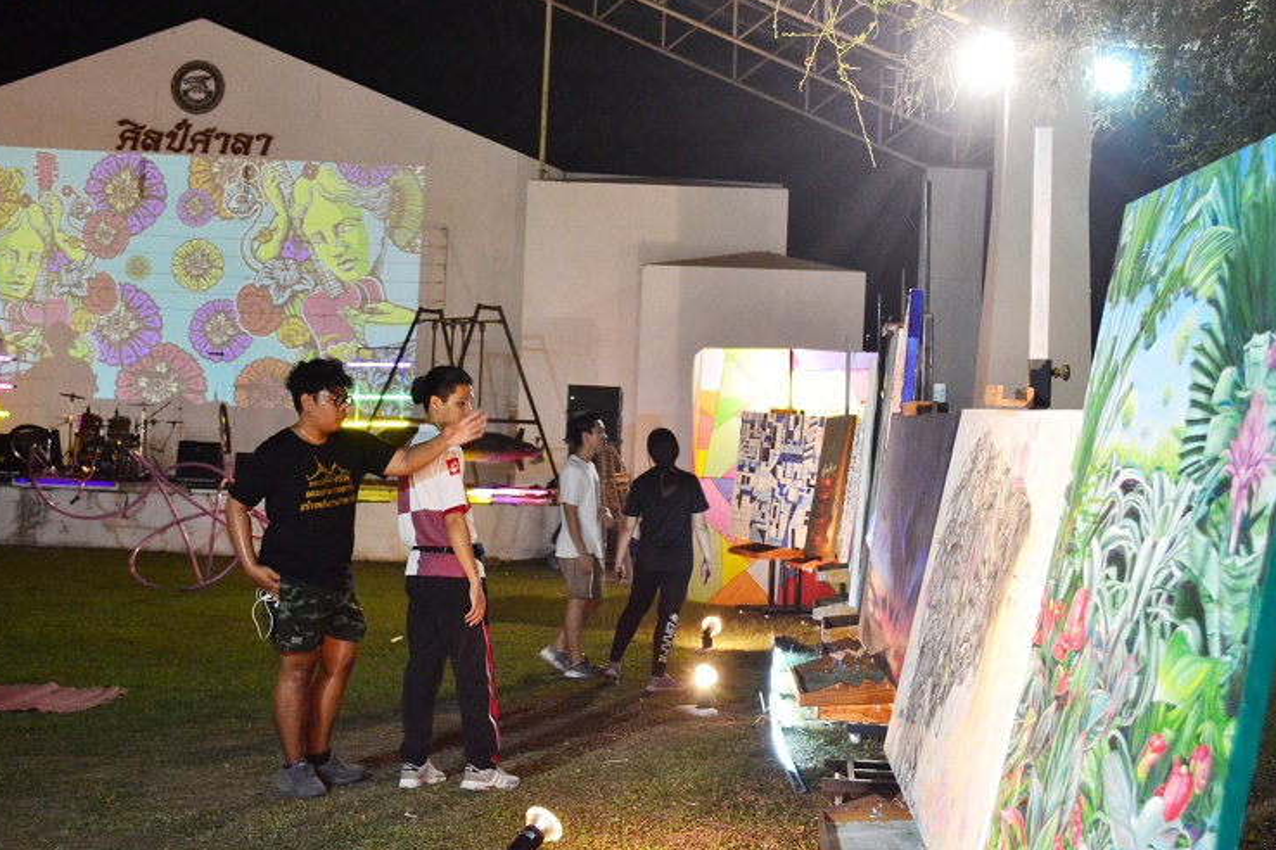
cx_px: 640
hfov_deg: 38.2
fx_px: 1843
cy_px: 441
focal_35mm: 52
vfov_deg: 26.0
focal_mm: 32
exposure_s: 1/30
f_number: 5
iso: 1600
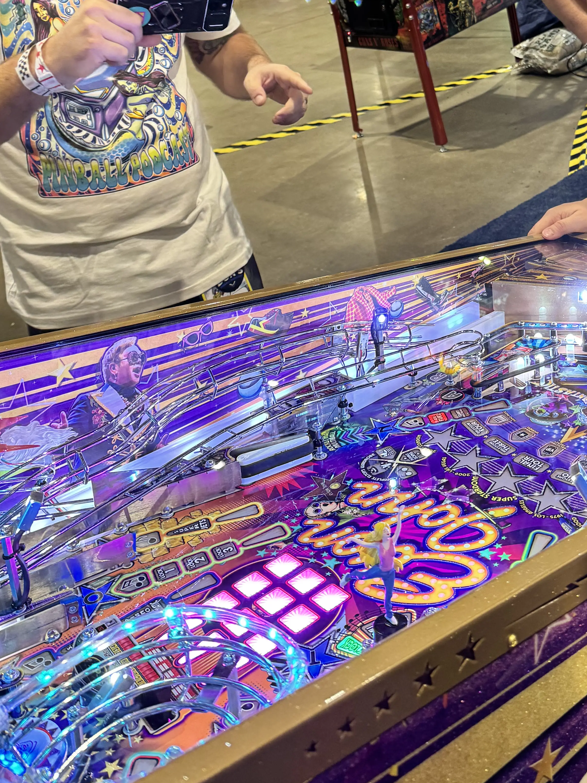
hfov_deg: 32.6
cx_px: 475
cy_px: 142
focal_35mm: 43
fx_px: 972
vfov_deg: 41.7
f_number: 1.78
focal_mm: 6.86
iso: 250
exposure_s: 1/47
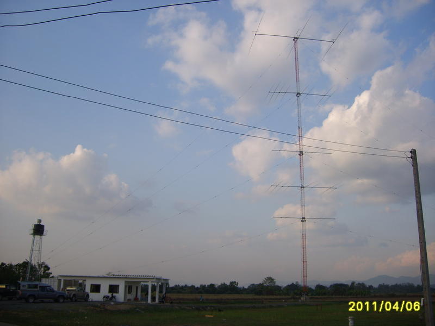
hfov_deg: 52.6
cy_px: 163
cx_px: 218
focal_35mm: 35
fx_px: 440
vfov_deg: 40.7
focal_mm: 5.8
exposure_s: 1/180
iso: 50
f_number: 7.1
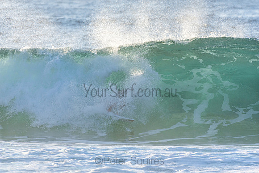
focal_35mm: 750
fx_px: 5397
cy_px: 86
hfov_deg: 2.7
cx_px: 130
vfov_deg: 1.8
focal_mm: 500
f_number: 5.6
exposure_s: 1/1250
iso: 280
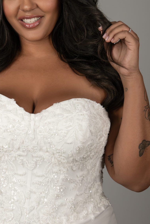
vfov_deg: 21.7
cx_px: 45
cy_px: 110
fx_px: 587
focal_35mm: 94
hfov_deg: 14.5
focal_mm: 56
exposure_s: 1/1000
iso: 2000
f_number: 7.1
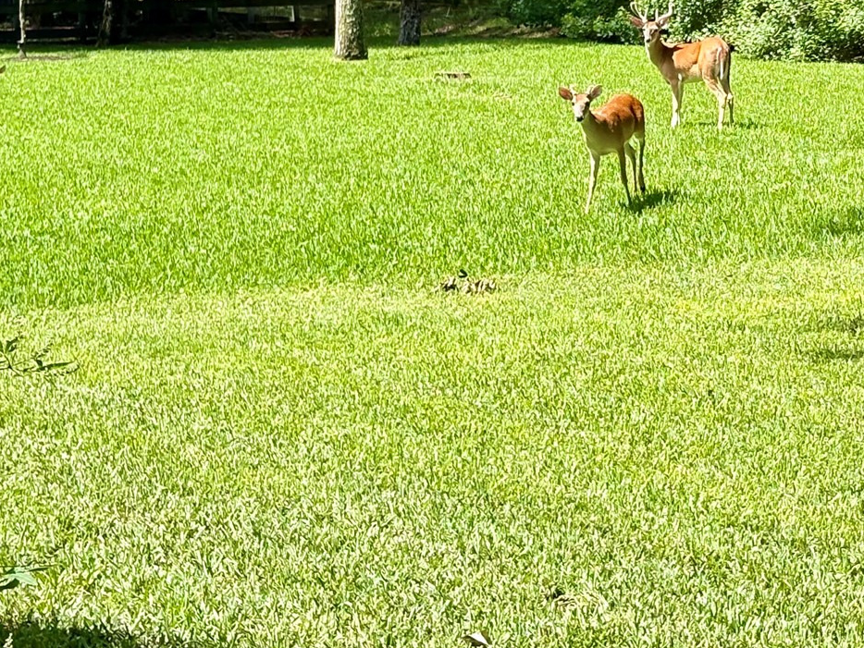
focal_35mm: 114
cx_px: 932
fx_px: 2846
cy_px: 79
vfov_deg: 12.9
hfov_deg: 16.8
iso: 32
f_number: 1.6
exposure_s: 1/873
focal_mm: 5.96
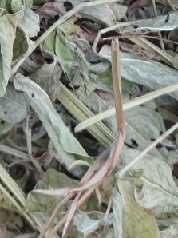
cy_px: -112
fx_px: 590
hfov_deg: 17.1
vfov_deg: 19.9
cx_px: 58
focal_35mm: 86
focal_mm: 5.56
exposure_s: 1/469
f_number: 1.88
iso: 50
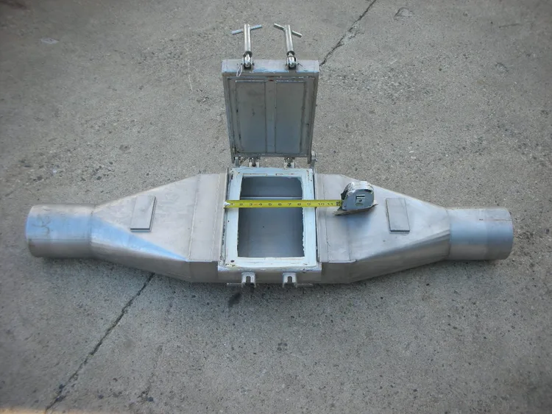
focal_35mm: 35
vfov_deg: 40.7
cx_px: 276
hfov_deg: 52.6
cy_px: 207
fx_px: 558
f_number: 3
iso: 50
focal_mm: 5.8
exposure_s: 1/116
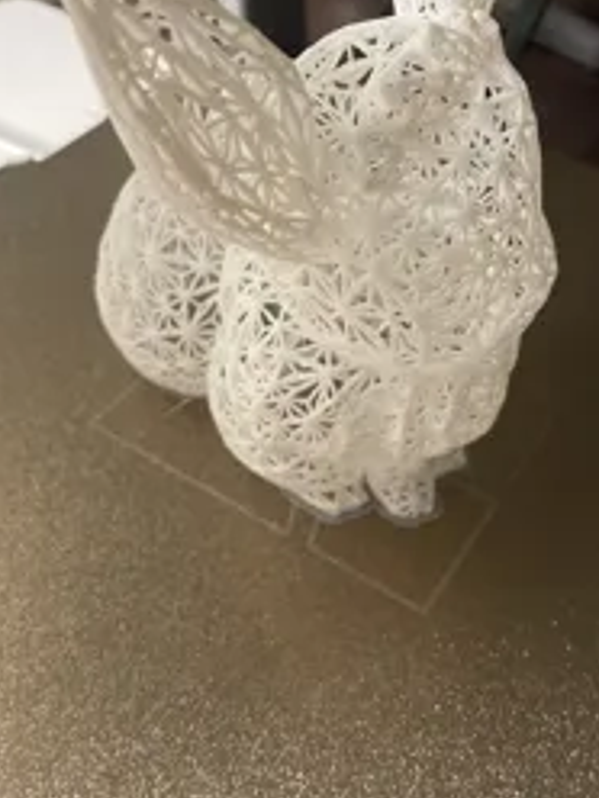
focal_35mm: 42
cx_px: 361
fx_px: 969
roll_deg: -0.9
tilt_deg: -42.7
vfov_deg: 44.4
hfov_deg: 34.2
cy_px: 299
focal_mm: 4.2
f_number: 1.6
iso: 320
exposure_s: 1/60
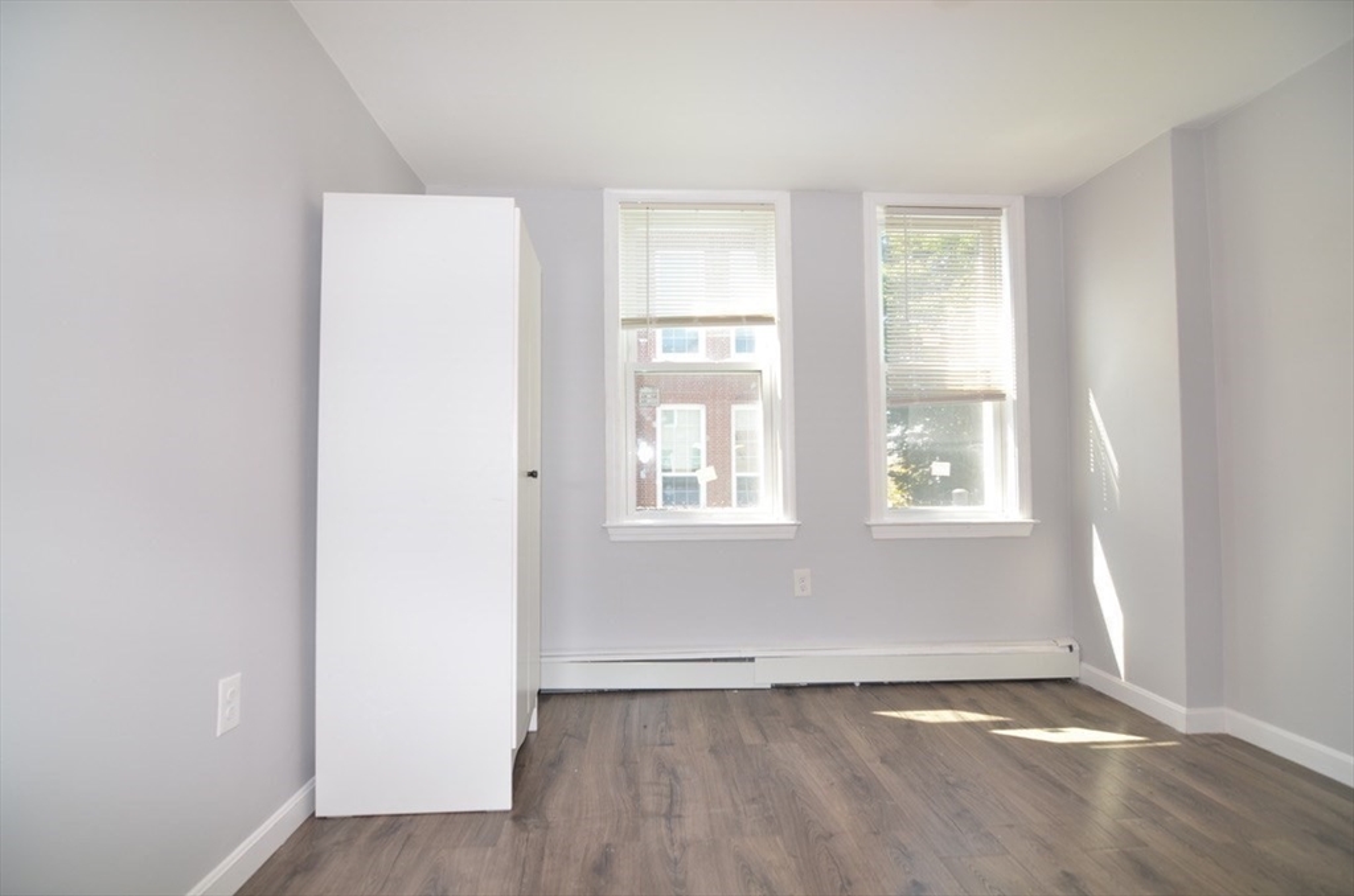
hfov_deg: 95.1
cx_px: 677
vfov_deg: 71.8
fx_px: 619
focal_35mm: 16
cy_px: 448
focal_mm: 11
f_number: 4.5
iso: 200
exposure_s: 1/80
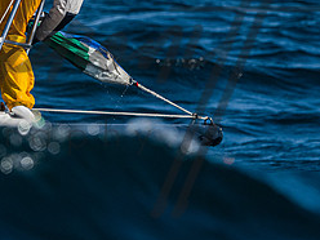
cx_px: 223
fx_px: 6554
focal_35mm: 709
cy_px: -26
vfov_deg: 2.1
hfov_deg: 2.8
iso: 400
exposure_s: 1/8000
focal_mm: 230
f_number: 5
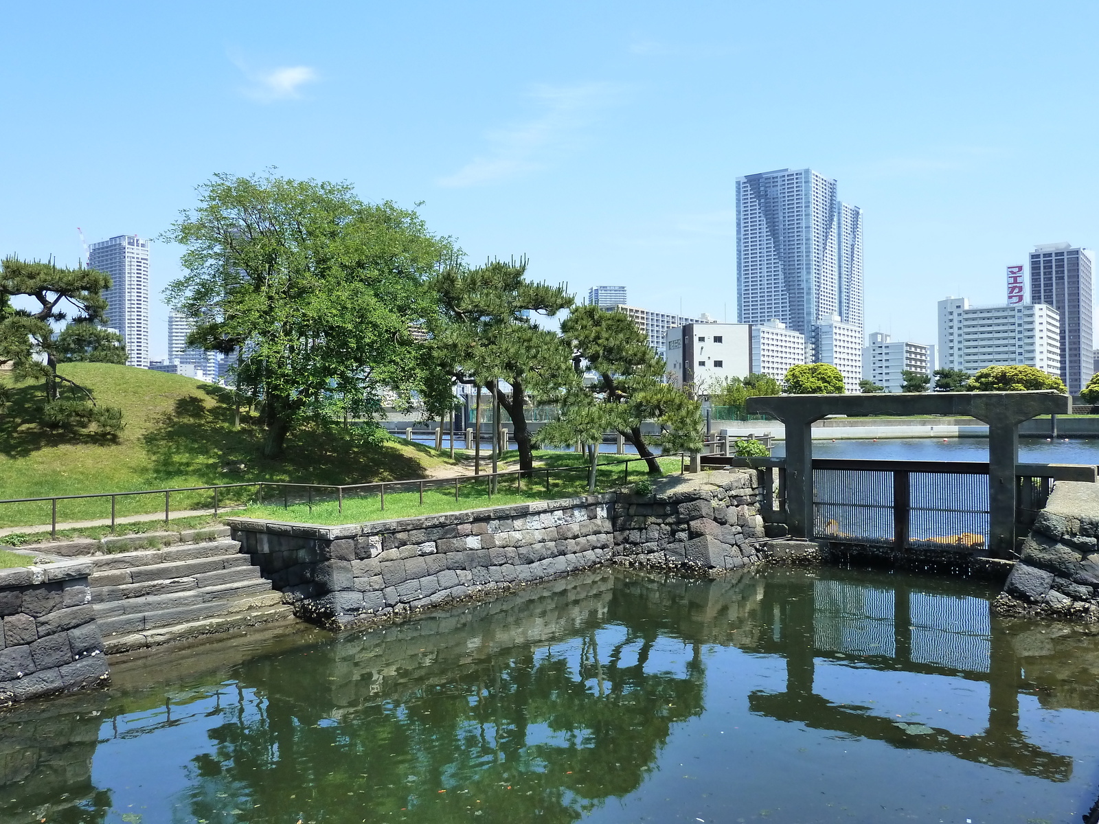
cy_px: 412
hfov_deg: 61.7
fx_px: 921
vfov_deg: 48.2
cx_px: 550
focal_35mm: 29
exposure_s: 1/400
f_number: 4
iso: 200
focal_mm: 4.7
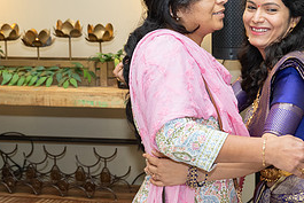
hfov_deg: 24.4
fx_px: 693
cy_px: 139
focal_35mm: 82
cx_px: 233
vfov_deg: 16.6
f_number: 3.5
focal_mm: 37
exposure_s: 1/160
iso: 800
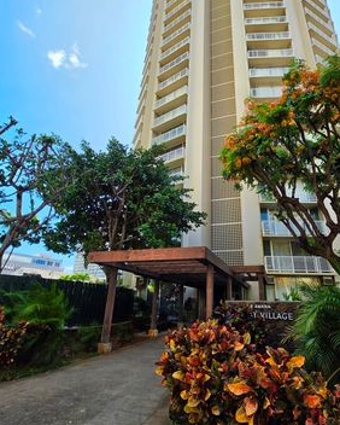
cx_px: 193
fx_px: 226
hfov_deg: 73.5
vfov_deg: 86.3
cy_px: 212
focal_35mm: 18
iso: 32
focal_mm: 2.2
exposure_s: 1/1399
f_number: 1.9
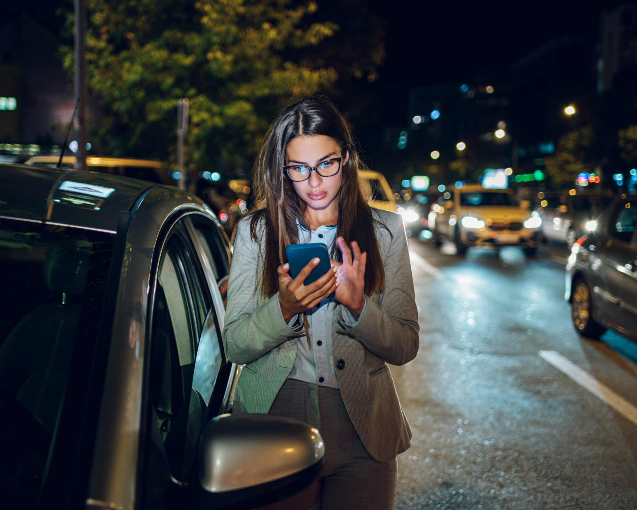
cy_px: 253
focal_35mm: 40
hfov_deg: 45.7
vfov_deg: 37.3
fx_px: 754
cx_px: 289
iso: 50
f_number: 1.8
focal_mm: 35
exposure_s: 1/6
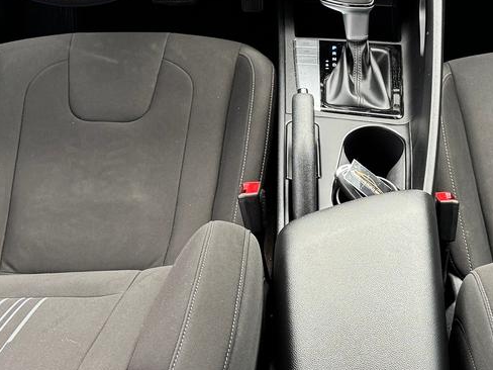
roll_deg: -1.3
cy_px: 138
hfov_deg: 30.5
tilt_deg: -40.3
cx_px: 336
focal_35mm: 63
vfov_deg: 23.2
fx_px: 897
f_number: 1.78
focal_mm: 6.76
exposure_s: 1/60
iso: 250
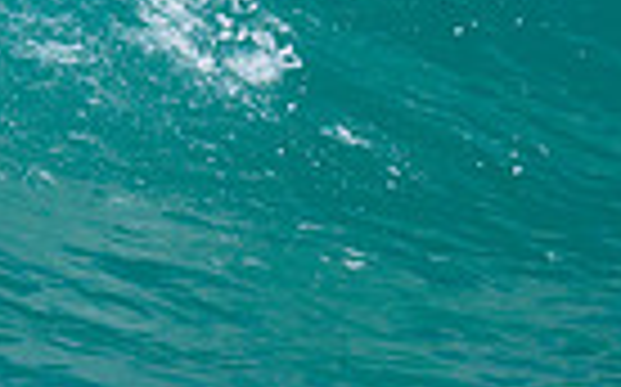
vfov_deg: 0.3
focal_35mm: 4708
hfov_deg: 0.4
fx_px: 79615
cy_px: -61
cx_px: -601
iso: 360
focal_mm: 800
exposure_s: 1/2000
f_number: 6.3
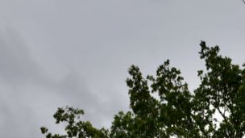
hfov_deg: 21.0
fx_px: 604
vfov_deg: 11.8
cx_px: 309
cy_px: 261
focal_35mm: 93
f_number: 9
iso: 100
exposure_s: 1/320
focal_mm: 18
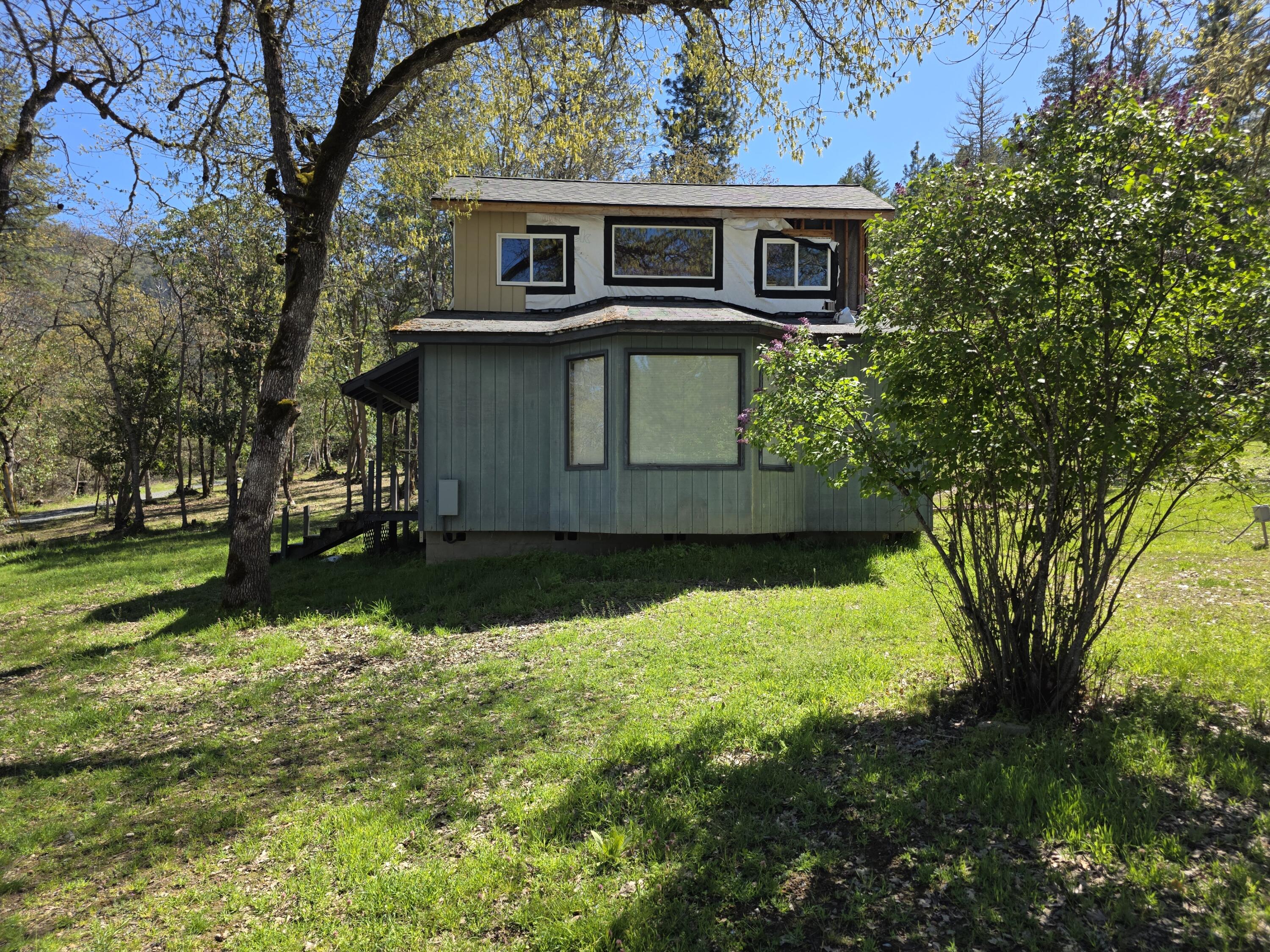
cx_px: 635
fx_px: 844
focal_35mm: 23
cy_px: 476
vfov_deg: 58.9
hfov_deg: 73.9
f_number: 1.7
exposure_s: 1/2234
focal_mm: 6.3
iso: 80
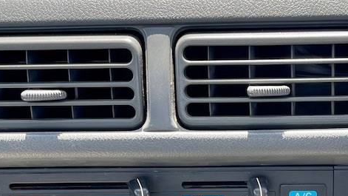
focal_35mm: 74
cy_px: 200
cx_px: 245
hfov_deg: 28.3
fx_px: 683
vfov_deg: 16.0
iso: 32
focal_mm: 5.1
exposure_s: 1/159
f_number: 1.6
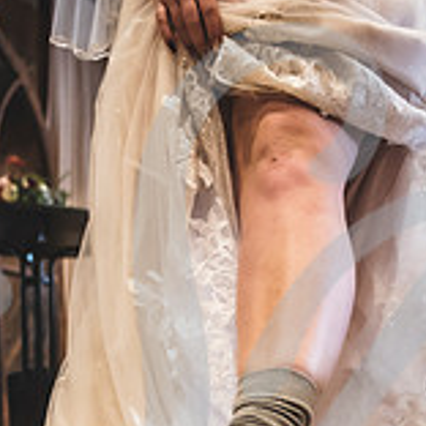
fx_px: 821
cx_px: 224
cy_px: 483
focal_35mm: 59
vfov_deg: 26.5
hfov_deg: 29.1
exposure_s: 1/125
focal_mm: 24
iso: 2500
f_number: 2.8
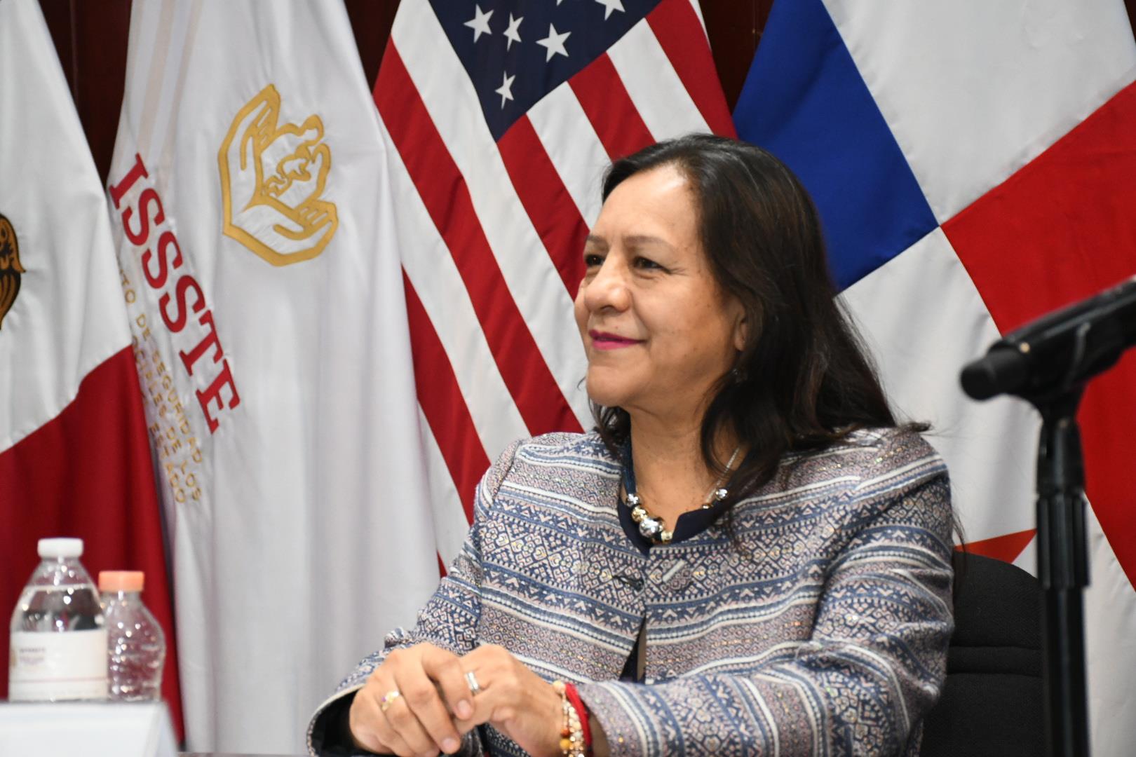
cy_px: 378
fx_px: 2934
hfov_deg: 21.9
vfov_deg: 14.7
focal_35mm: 93
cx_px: 568
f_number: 6.3
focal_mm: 62
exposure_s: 1/125
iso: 2500
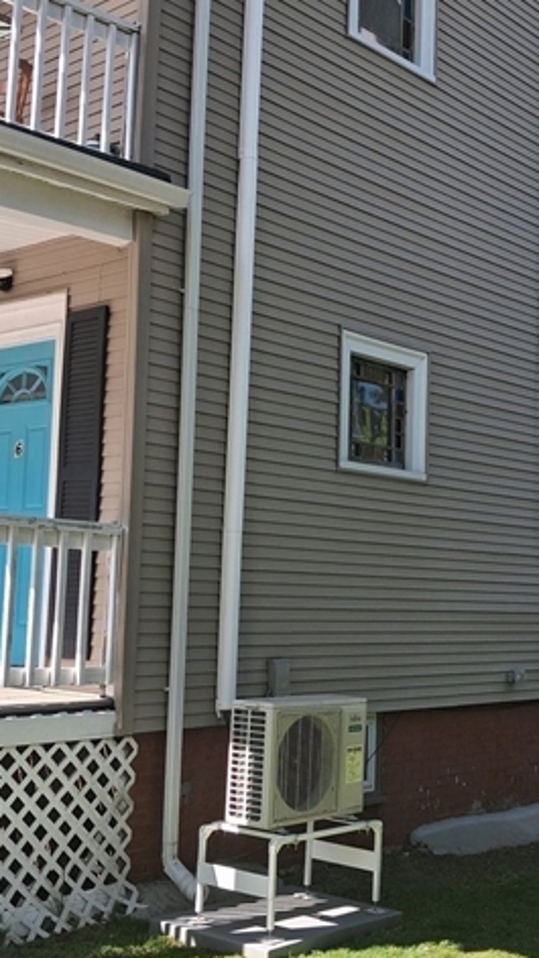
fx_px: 1219
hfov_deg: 24.8
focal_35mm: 48
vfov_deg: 42.9
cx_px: 350
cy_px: 504
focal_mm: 4
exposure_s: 1/263
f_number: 1.8
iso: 25
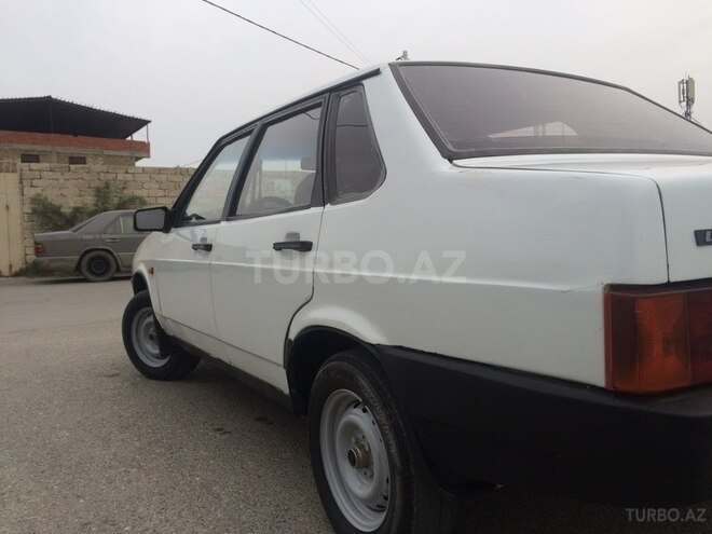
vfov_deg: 48.2
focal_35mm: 29
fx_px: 596
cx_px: 356
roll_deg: +1.9
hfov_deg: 61.7
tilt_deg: -0.9
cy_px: 267
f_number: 2.2
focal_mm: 4.15
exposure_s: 1/120
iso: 32
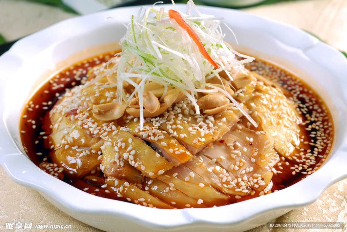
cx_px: 174
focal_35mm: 90
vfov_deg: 15.2
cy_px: 116
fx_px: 868
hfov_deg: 22.6
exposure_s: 1/125
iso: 100
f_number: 9
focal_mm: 60
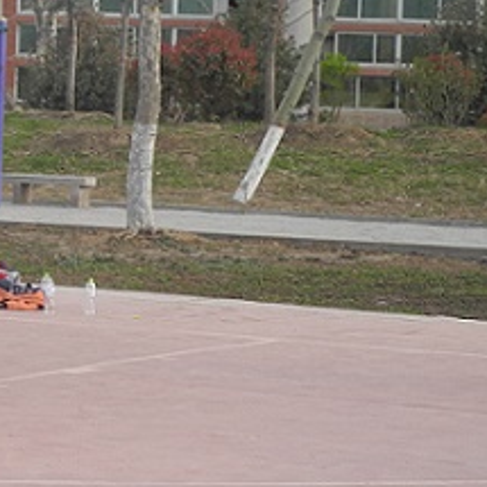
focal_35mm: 187
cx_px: -254
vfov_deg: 9.3
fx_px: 2976
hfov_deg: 9.1
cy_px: 52
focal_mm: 13
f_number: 3.5
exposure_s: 1/250
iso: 100
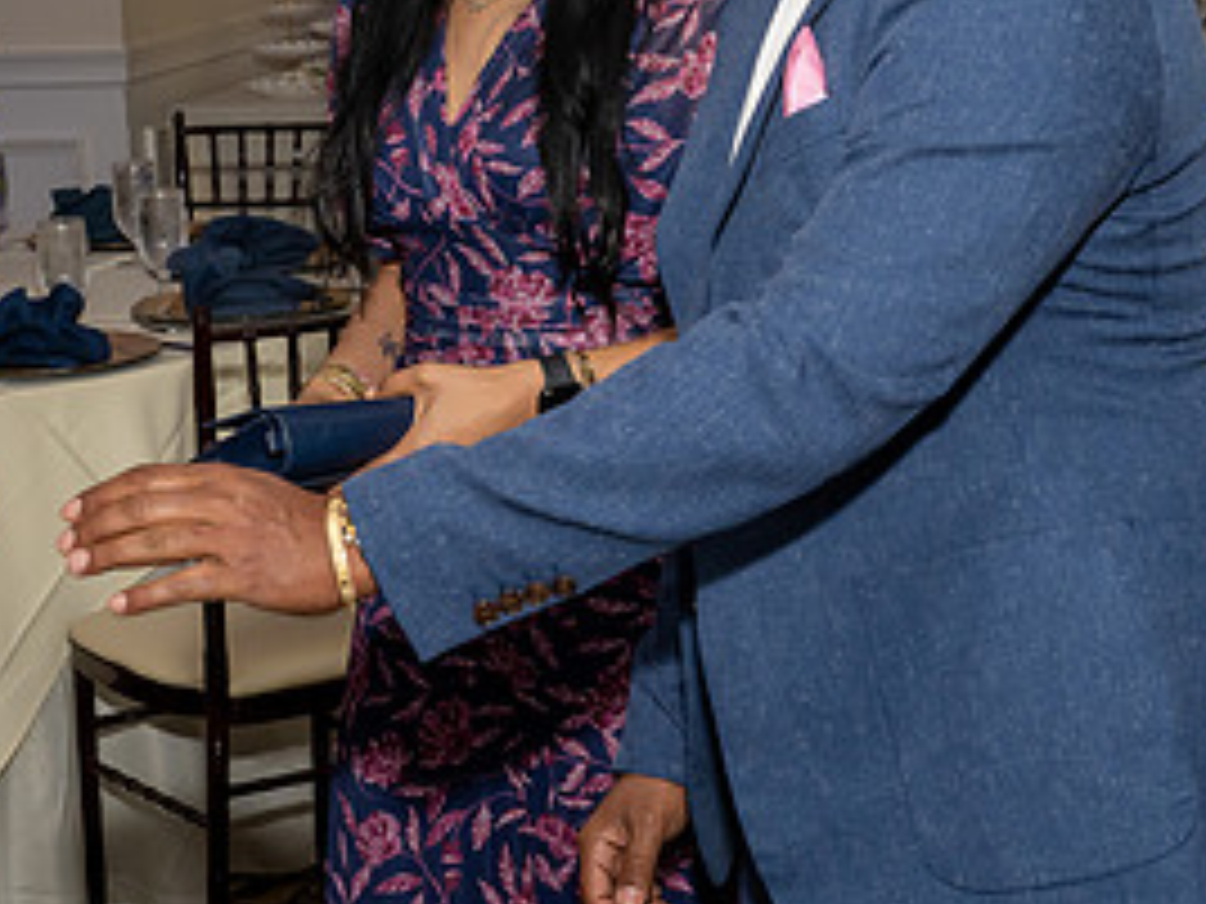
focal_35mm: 97
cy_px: 125
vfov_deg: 15.1
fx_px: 3379
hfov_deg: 20.1
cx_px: 318
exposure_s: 1/250
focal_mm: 36
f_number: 8
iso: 640
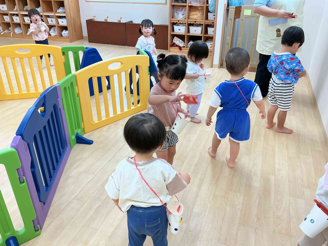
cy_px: 123
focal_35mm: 29
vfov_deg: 48.2
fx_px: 275
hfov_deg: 61.7
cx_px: 164
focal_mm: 3
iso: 64
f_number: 1.8
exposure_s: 1/120
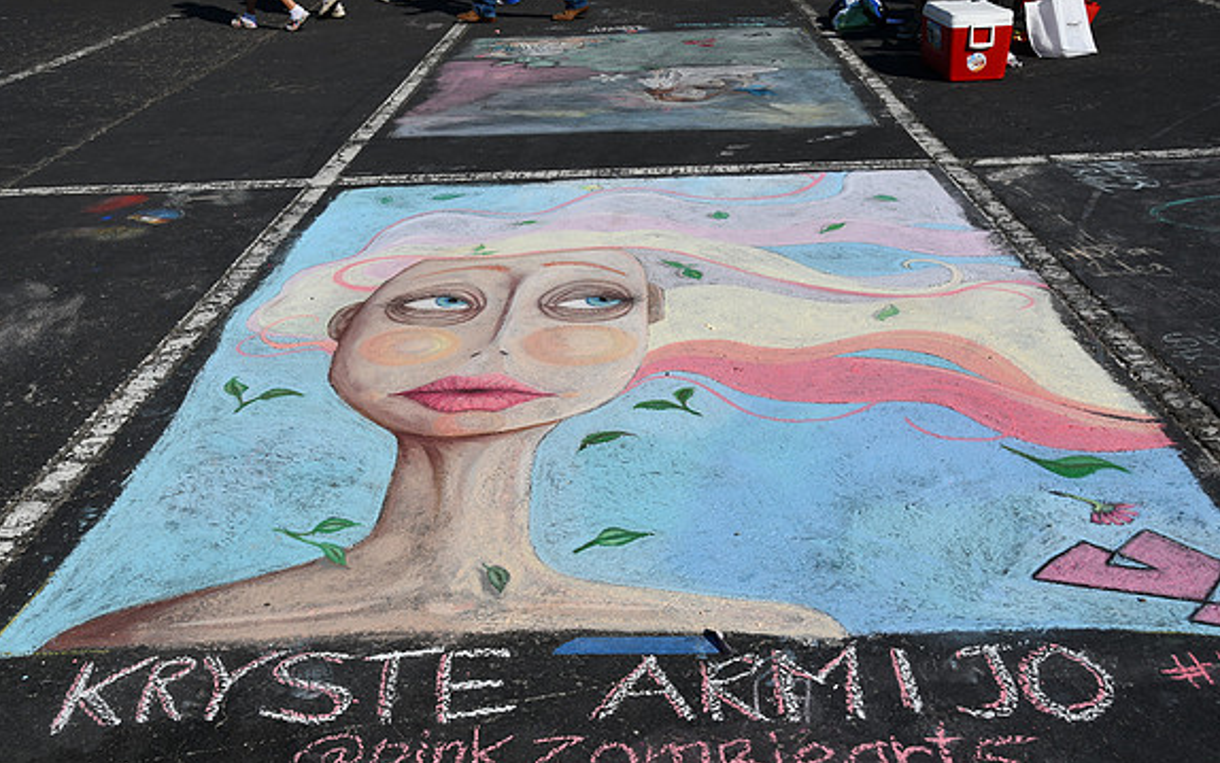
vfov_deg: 37.3
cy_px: 369
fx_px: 1131
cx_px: 612
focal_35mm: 34
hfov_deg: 56.7
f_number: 11
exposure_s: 1/500
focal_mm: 22
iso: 100
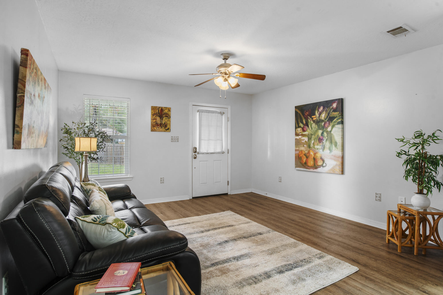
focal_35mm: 19
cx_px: 222
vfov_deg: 64.5
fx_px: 234
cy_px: 148
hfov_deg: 86.9
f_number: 8
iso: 500
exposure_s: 1/1.25
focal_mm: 19
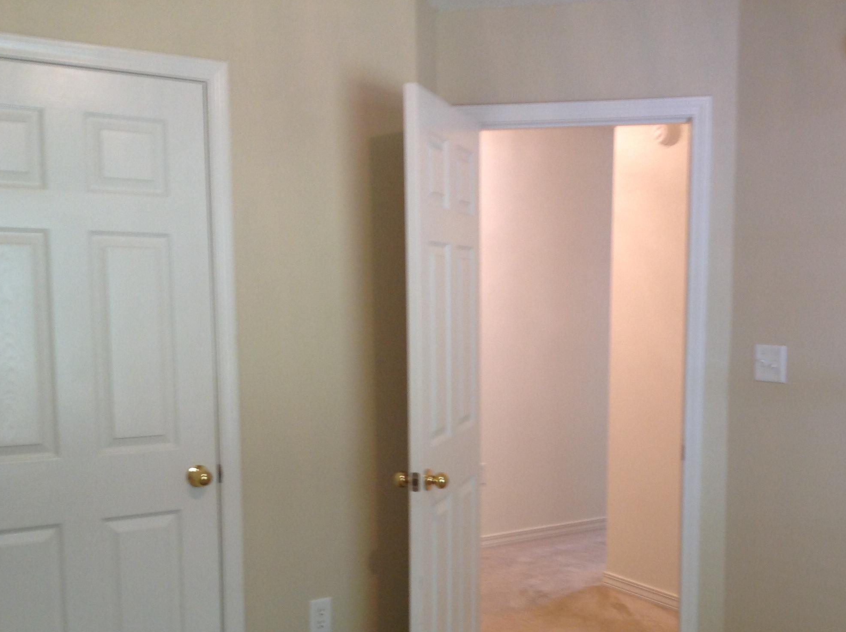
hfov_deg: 41.0
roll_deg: +0.7
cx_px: 525
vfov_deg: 31.2
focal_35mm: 46
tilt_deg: -6.2
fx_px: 1123
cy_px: 413
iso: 80
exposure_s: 1/15
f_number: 2.4
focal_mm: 4.28
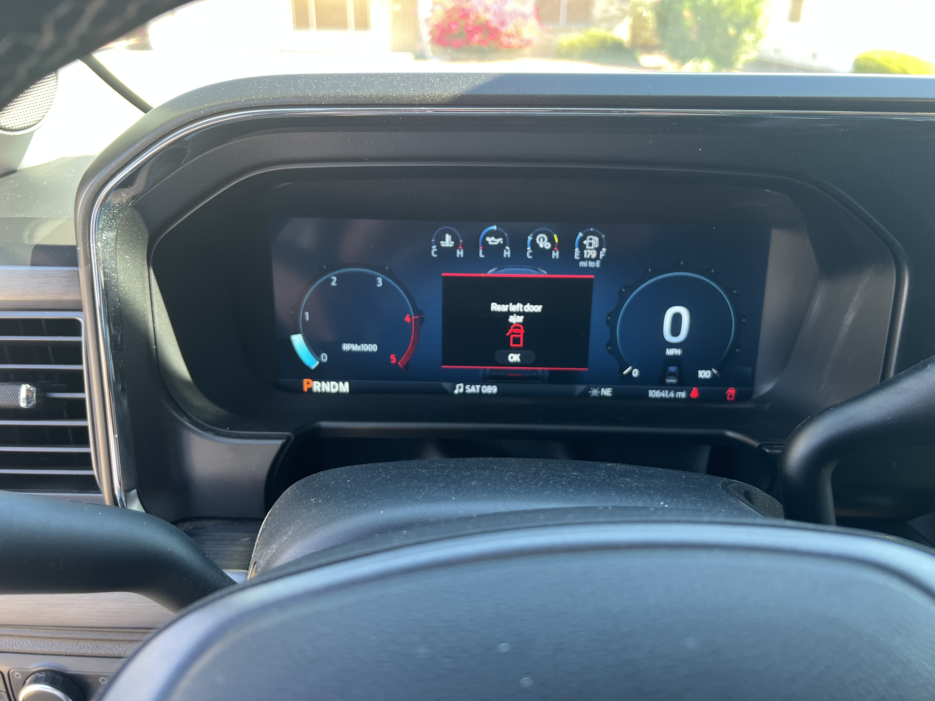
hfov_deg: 67.3
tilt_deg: -25.0
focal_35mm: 26
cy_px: 350
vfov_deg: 53.1
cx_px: 468
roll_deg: +0.3
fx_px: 702
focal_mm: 5.7
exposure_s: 1/121
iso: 80
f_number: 1.5
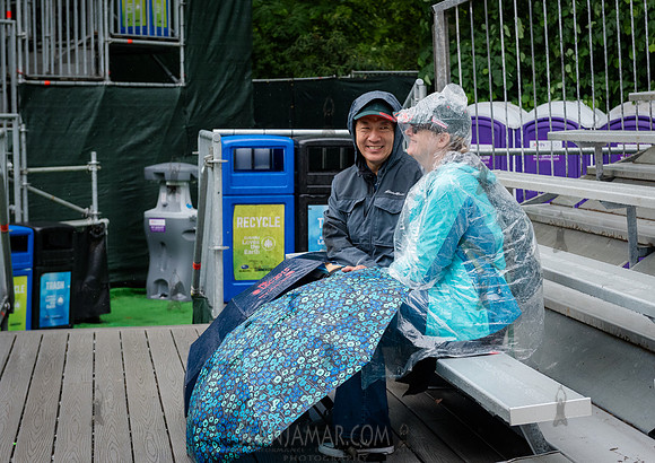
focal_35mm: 72
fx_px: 1337
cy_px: 186
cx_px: 385
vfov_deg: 19.6
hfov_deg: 27.5
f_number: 4.5
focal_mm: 58
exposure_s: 1/1250
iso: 2000
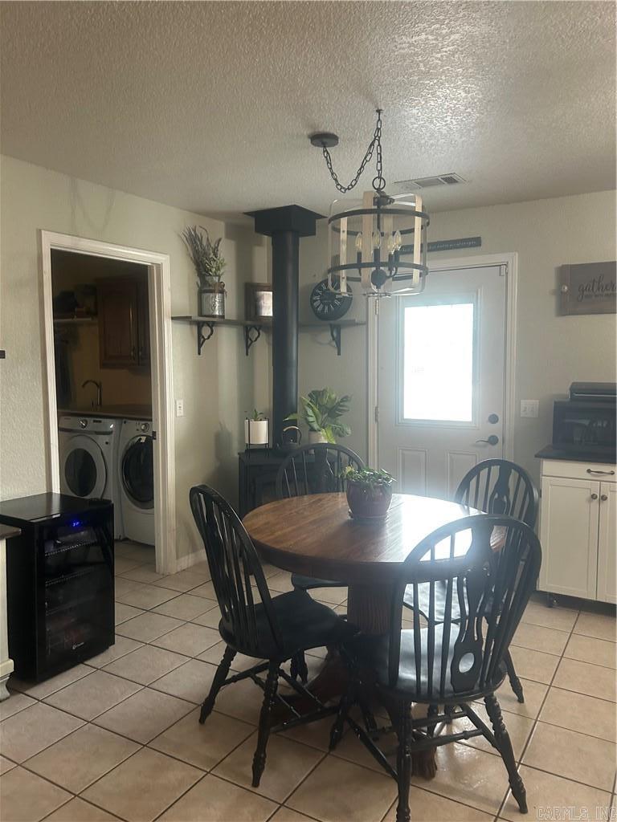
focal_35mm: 26
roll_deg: -0.3
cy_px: 411
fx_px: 618
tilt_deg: +1.2
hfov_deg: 53.1
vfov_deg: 67.3
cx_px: 308
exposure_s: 1/60
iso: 160
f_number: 1.5
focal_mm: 5.7
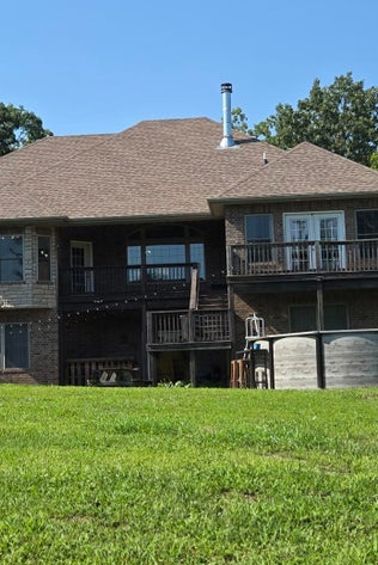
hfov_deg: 19.8
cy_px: 275
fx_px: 1085
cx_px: 166
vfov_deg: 29.2
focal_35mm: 69
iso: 40
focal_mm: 5.4
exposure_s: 1/2921
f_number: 1.8
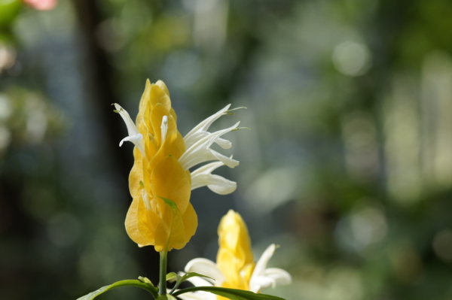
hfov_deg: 13.7
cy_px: 150
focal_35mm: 150
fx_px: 1882
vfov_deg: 9.1
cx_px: 226
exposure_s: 1/250
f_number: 5
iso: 200
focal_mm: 100
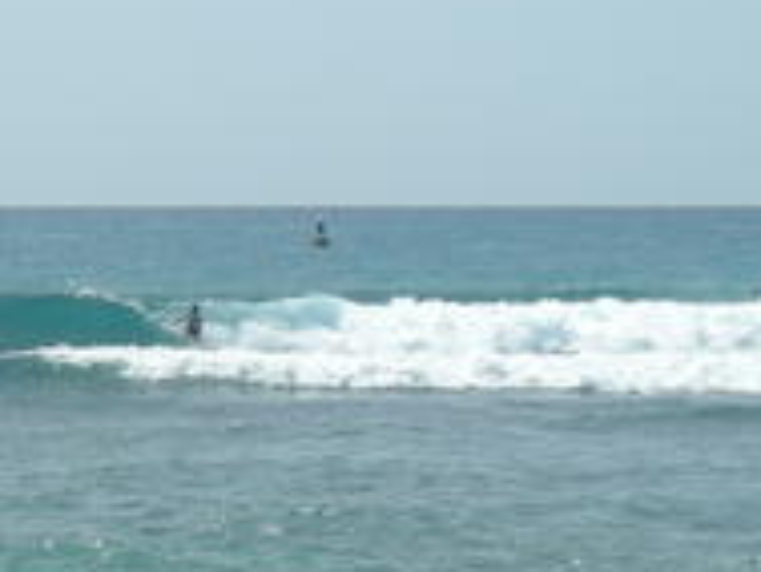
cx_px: 203
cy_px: 322
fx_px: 6709
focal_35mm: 305
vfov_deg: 4.9
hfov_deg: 6.5
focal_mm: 17.1
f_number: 9.4
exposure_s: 1/141
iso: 50
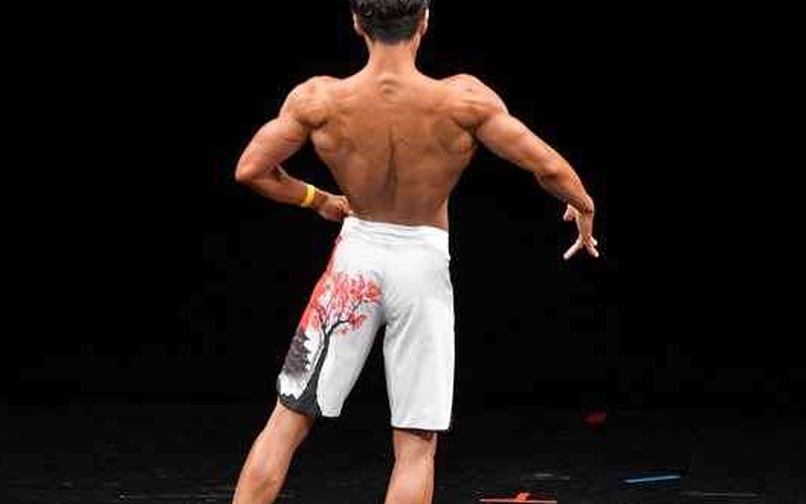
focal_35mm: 426
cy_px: 273
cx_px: 465
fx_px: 9358
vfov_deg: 3.1
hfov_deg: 4.9
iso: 3200
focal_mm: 190
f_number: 5.6
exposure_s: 1/400
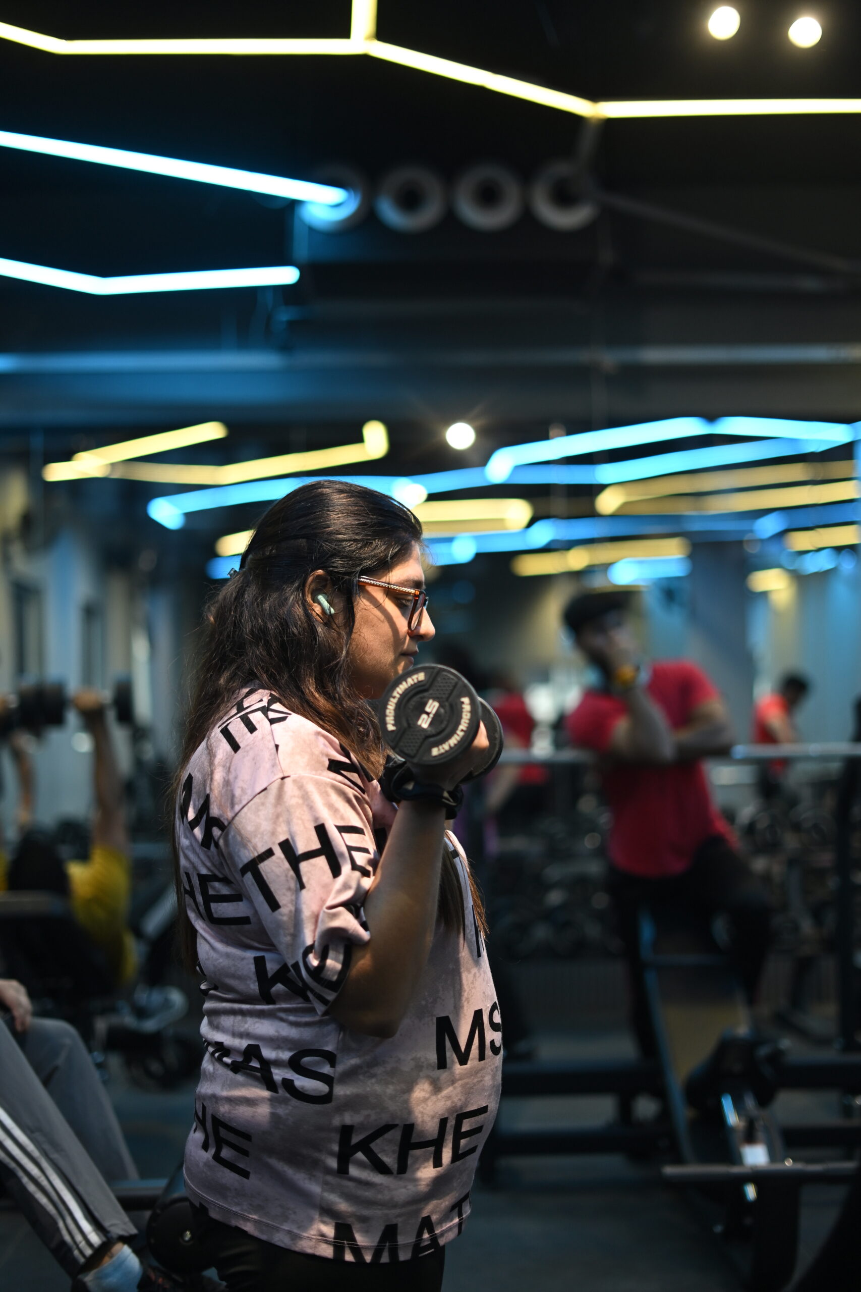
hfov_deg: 27.0
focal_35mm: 50
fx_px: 1793
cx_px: 430
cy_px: 646
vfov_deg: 39.6
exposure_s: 1/160
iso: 500
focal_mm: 50
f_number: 1.8
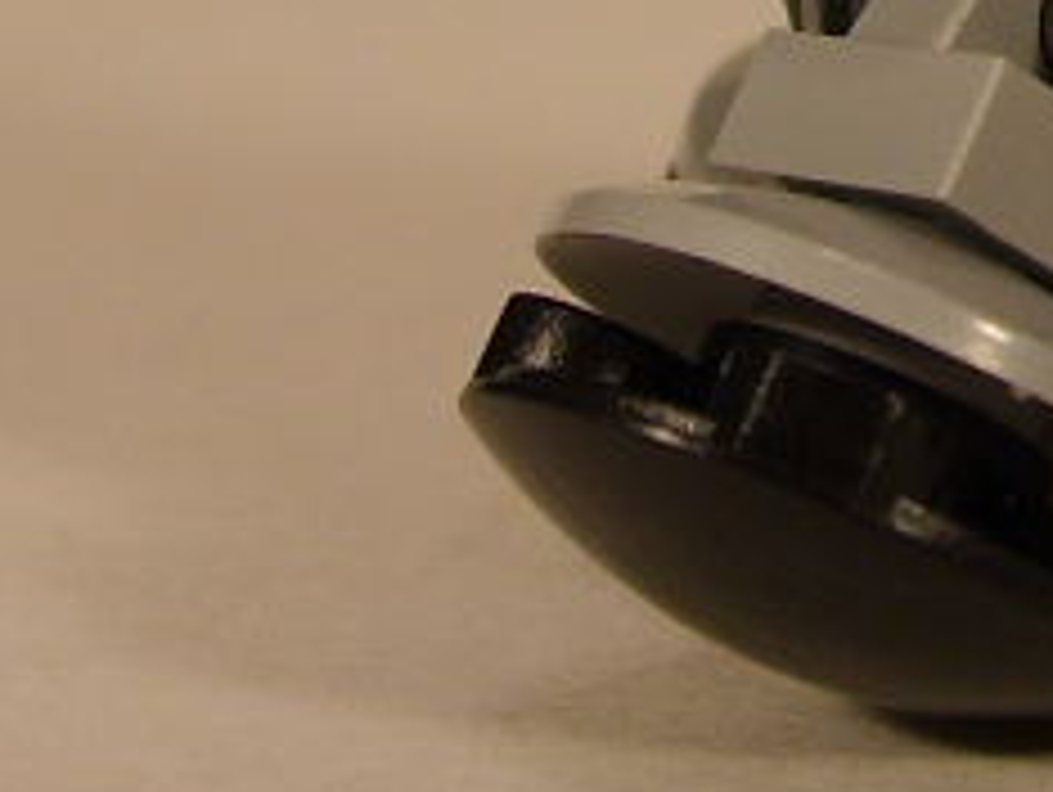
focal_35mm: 153
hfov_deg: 12.4
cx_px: 1436
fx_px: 4659
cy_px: -477
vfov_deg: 9.4
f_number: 2.8
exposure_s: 1/45
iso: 50
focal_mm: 5.8
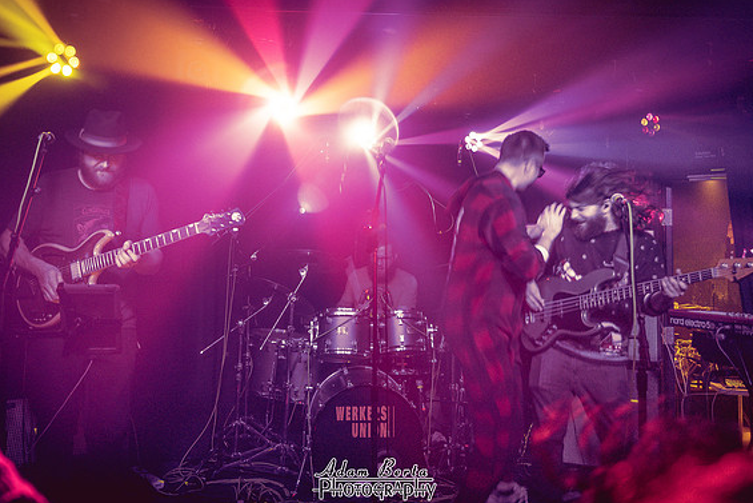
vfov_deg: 36.5
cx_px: 338
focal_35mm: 36
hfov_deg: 53.0
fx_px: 753
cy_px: 164
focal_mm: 26
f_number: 2.8
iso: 400
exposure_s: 1/50
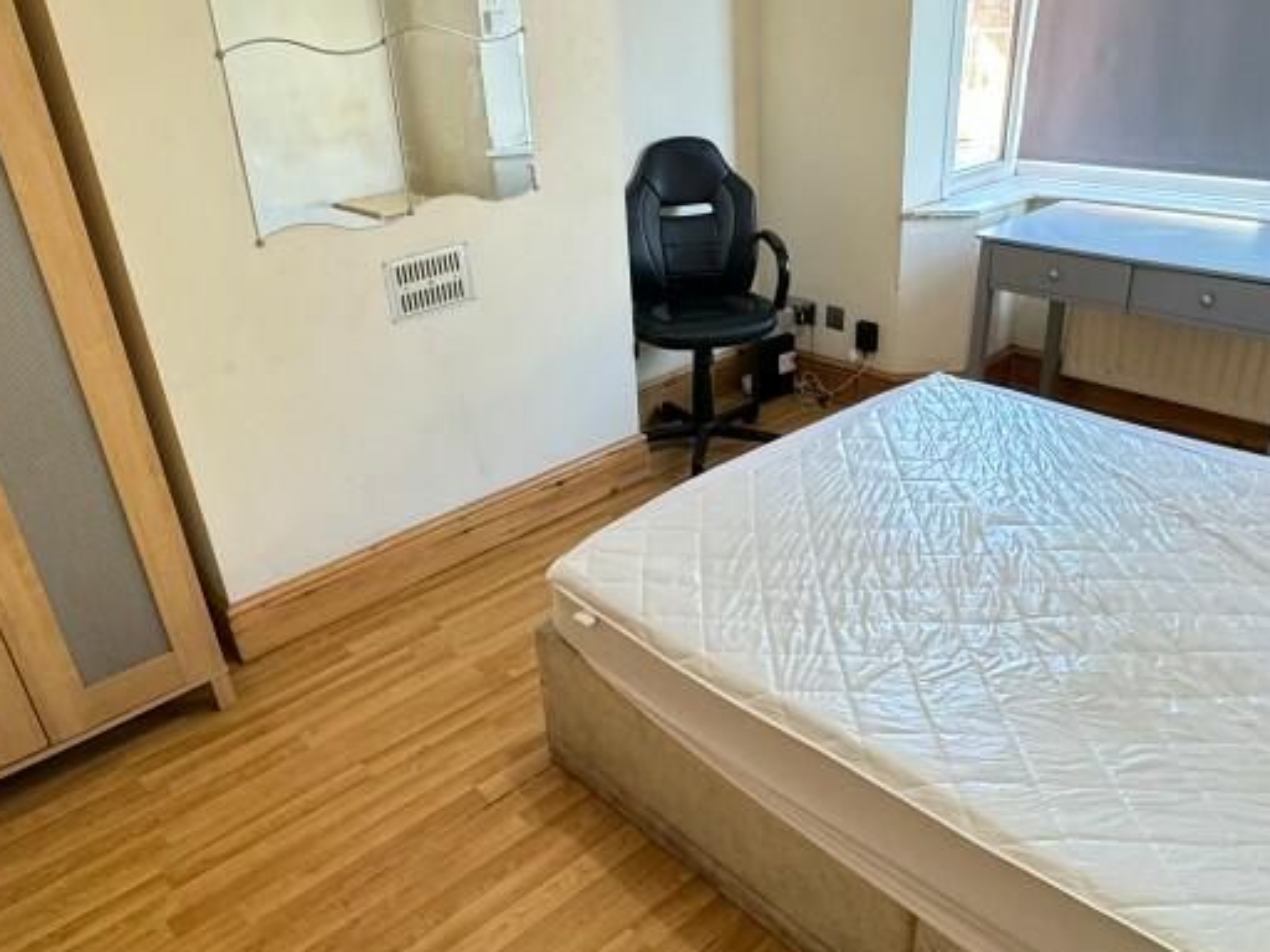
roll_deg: +4.2
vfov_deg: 49.7
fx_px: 1027
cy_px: 513
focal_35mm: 28
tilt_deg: -28.3
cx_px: 642
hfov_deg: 63.4
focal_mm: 2.22
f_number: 2.2
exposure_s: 1/50
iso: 400
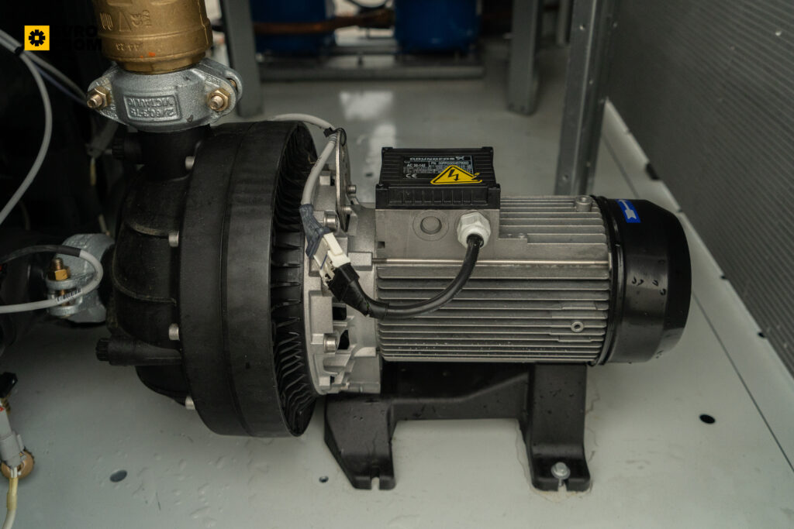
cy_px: 264
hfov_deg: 61.9
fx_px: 662
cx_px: 397
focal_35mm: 30
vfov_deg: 43.6
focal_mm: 30
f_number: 4.5
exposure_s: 1/640
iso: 1250
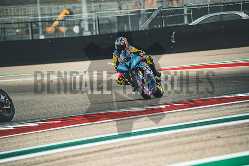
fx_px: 2809
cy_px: 83
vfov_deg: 3.4
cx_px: 124
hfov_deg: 5.1
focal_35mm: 406
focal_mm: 270.6
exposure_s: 1/1250
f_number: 5
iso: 1000
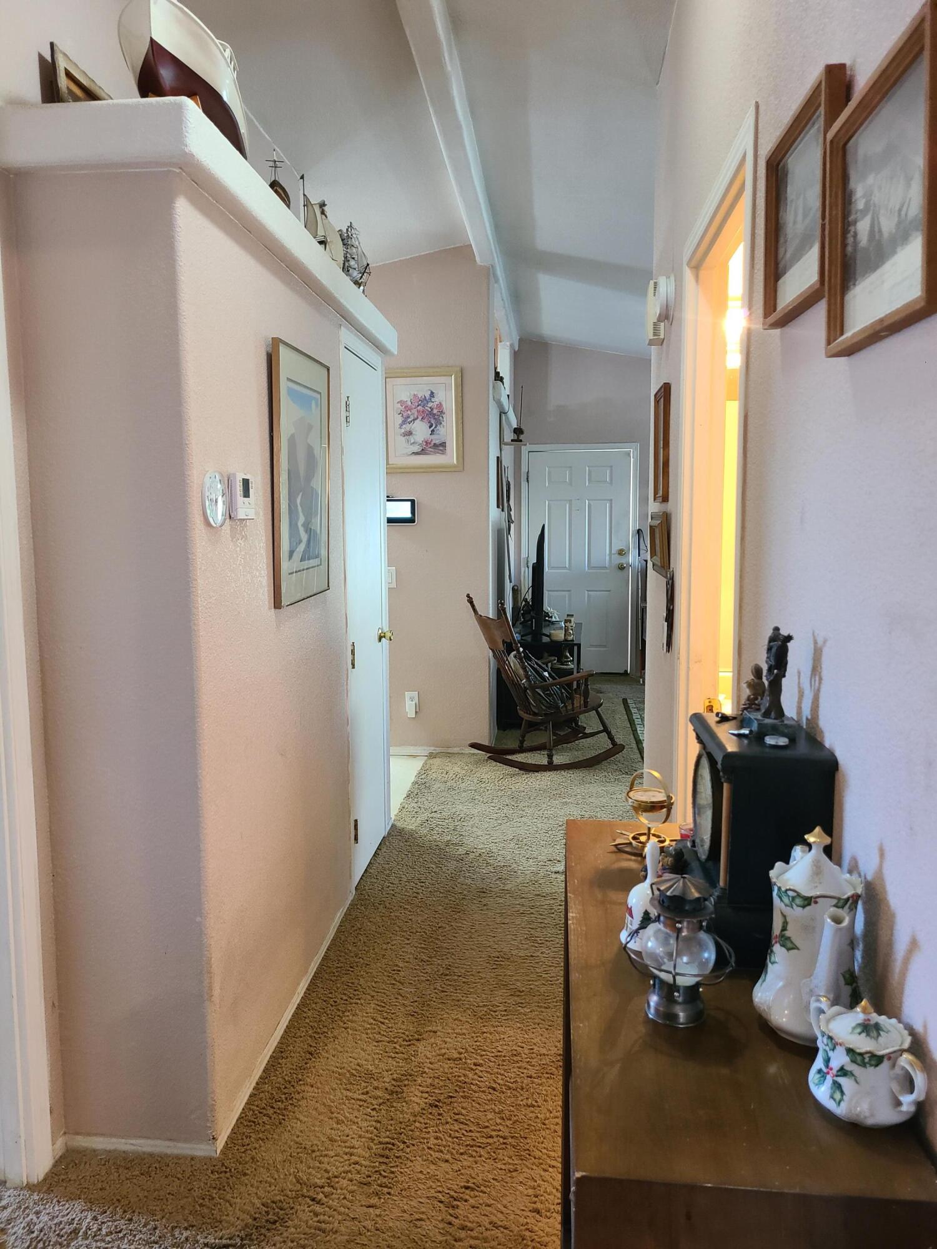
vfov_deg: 67.3
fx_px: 938
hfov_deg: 53.1
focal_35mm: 26
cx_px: 468
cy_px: 624
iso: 320
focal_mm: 5.4
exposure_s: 1/40
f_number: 1.8
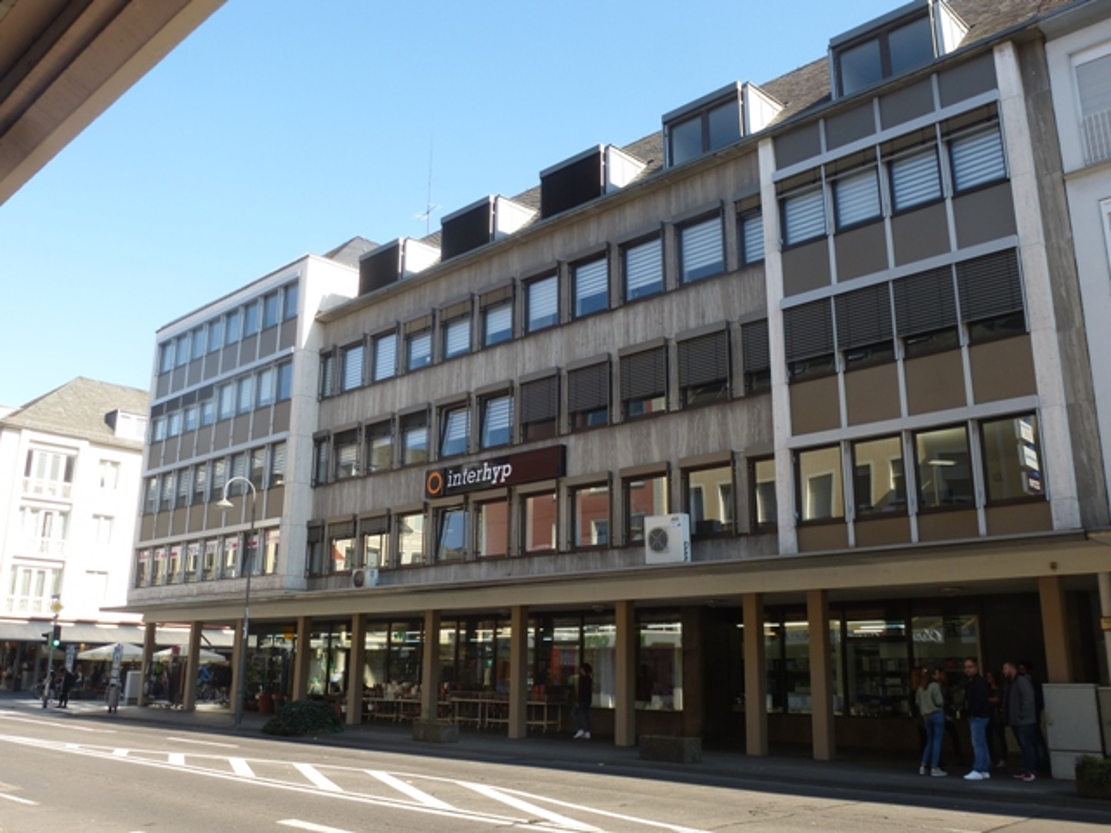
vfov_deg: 46.8
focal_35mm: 30
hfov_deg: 60.0
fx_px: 963
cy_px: 416
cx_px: 556
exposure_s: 1/250
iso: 100
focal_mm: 5.4
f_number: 4
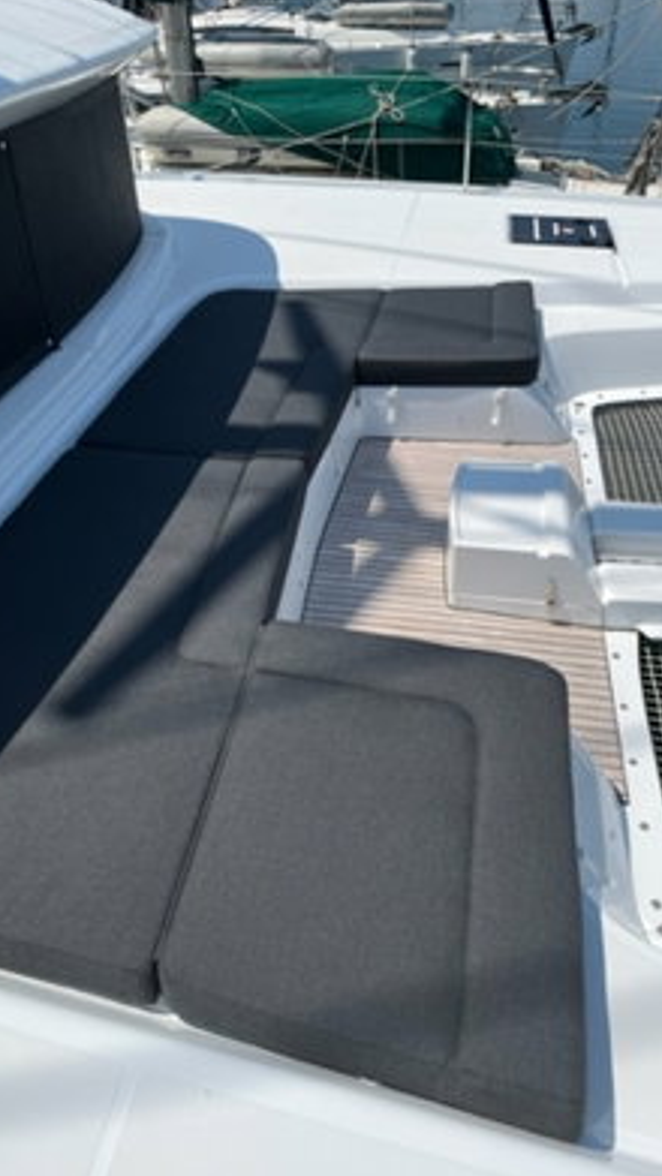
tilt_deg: -35.8
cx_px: 370
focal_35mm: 29
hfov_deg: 40.1
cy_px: 583
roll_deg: -1.4
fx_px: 905
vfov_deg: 66.1
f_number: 1.6
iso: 50
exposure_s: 1/6897
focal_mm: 5.1
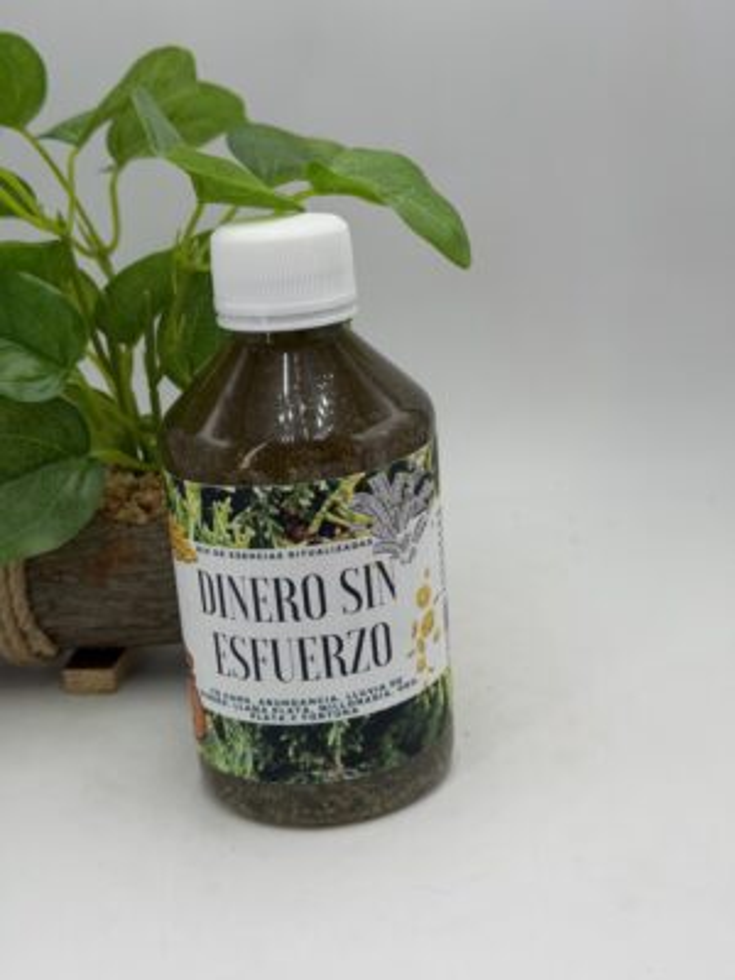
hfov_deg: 30.3
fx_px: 1359
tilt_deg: -17.2
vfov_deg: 39.7
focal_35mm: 48
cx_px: 368
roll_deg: +2.7
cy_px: 490
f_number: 1.78
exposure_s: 1/2033
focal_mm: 6.76
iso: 64
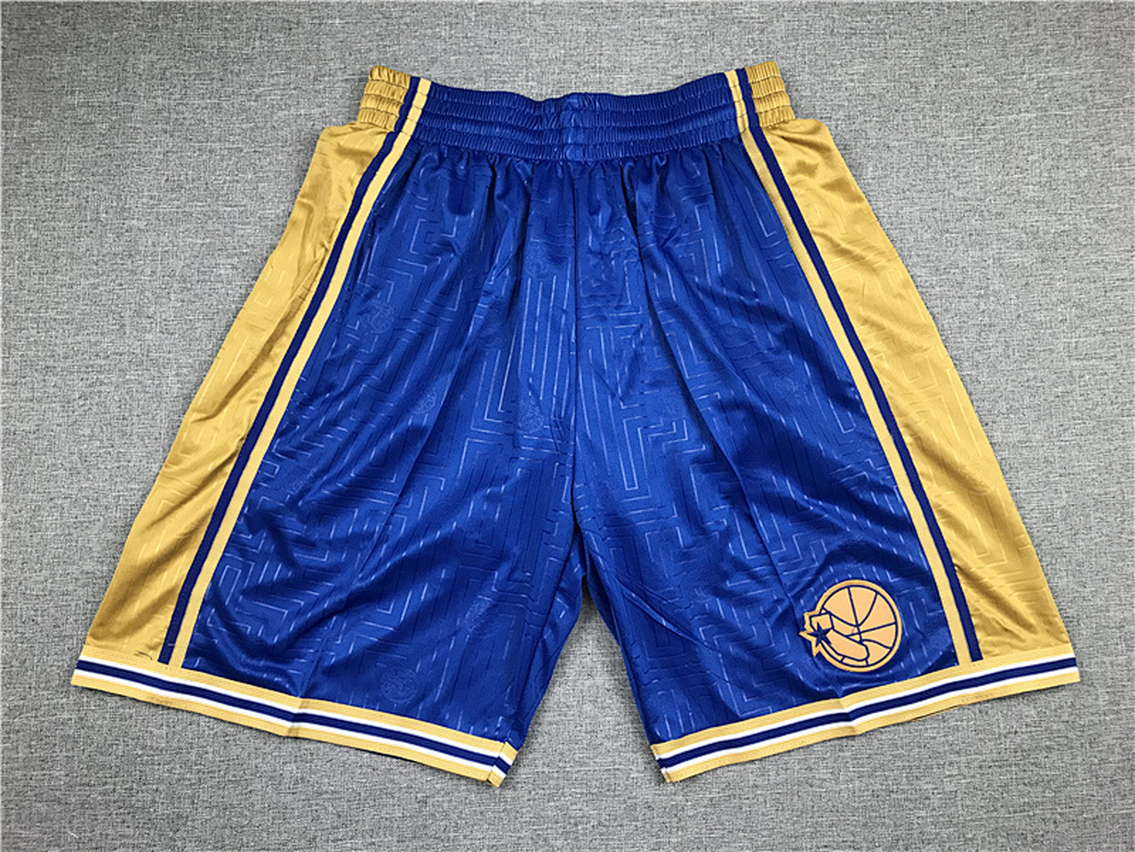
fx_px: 918
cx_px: 568
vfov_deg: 49.7
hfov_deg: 63.4
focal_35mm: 28
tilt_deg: -83.2
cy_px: 426
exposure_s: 1/33
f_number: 1.8
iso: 32
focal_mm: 3.99
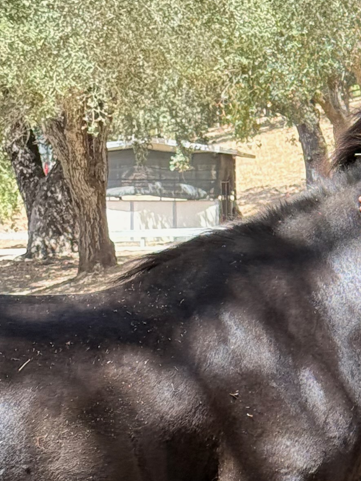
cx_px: 506
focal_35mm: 164
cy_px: 349
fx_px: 2280
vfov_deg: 12.0
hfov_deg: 8.9
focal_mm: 6.76
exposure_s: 1/396
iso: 100
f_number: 1.78
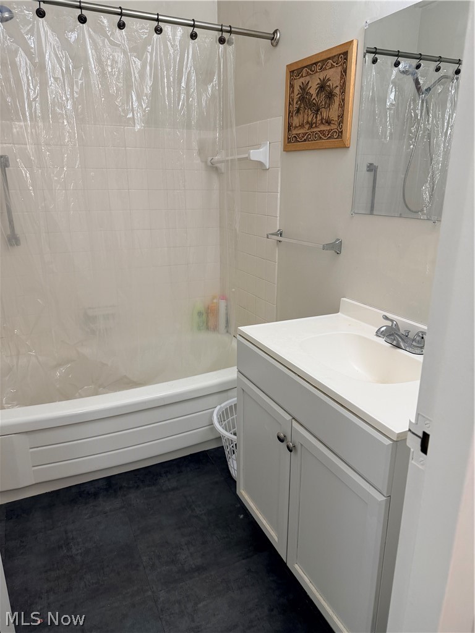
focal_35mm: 24
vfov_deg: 71.6
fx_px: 439
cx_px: 238
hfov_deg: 56.8
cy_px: 316
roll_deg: -1.7
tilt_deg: -16.8
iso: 200
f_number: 1.78
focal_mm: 6.76
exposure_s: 1/120
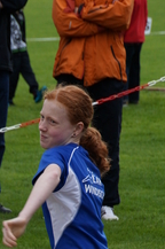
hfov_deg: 3.3
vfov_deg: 5.0
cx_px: -7
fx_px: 2834
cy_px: 274
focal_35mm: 411
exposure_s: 1/400
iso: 400
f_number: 6.3
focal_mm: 110
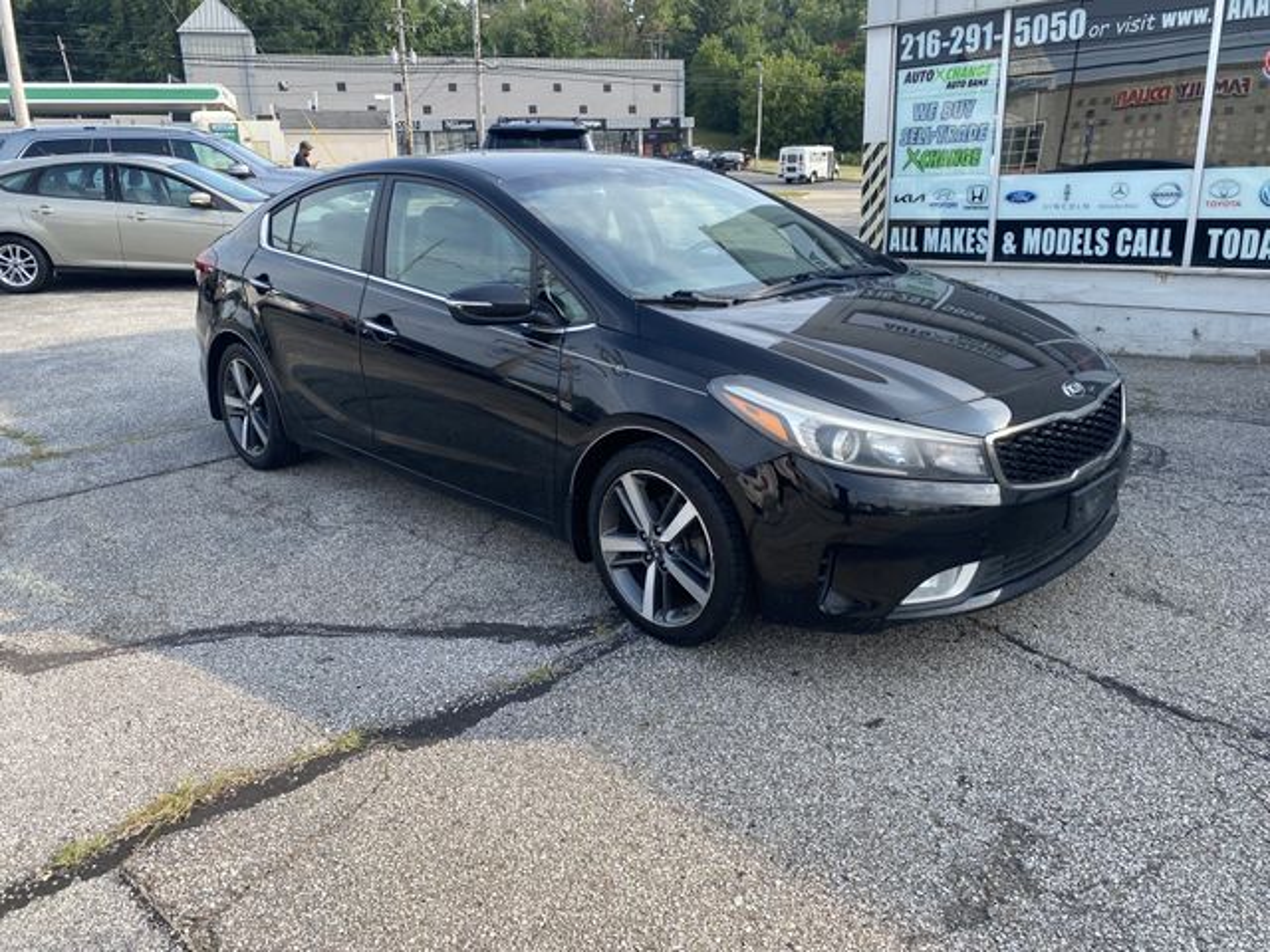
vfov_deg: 53.1
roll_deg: +1.9
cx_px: 635
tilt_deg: -18.3
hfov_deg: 67.3
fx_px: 954
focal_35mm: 26
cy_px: 476
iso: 32
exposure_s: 1/793
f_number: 1.8
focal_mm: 4.25
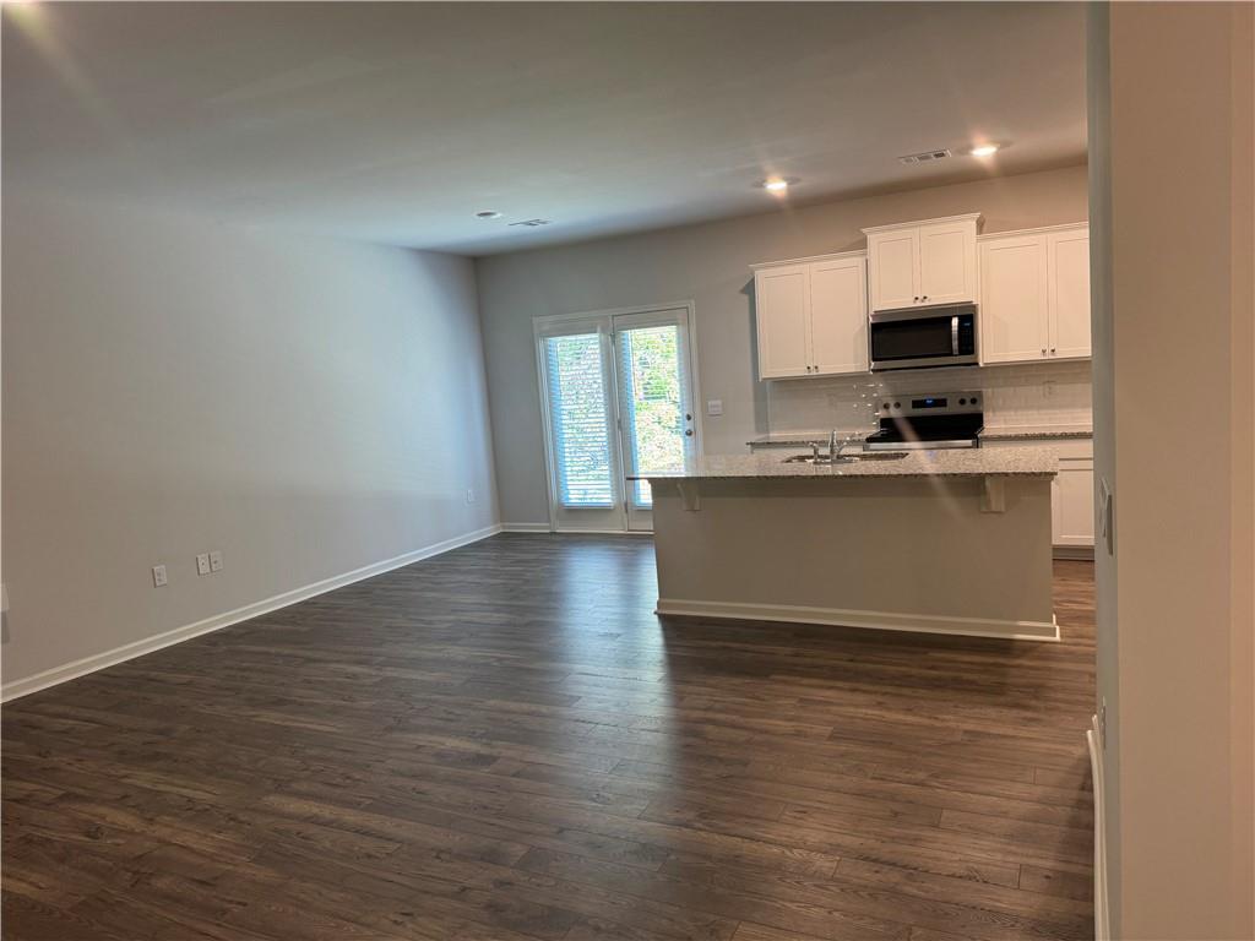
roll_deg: +4.3
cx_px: 628
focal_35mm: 24
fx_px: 870
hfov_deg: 71.6
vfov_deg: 56.8
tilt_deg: -7.8
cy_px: 470
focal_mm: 6.76
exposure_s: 1/60
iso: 200
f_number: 1.78
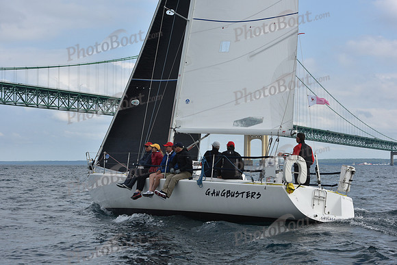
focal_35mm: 70
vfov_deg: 19.5
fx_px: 772
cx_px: 198
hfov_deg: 28.8
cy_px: 132
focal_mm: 70
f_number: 10
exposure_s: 1/800
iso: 400
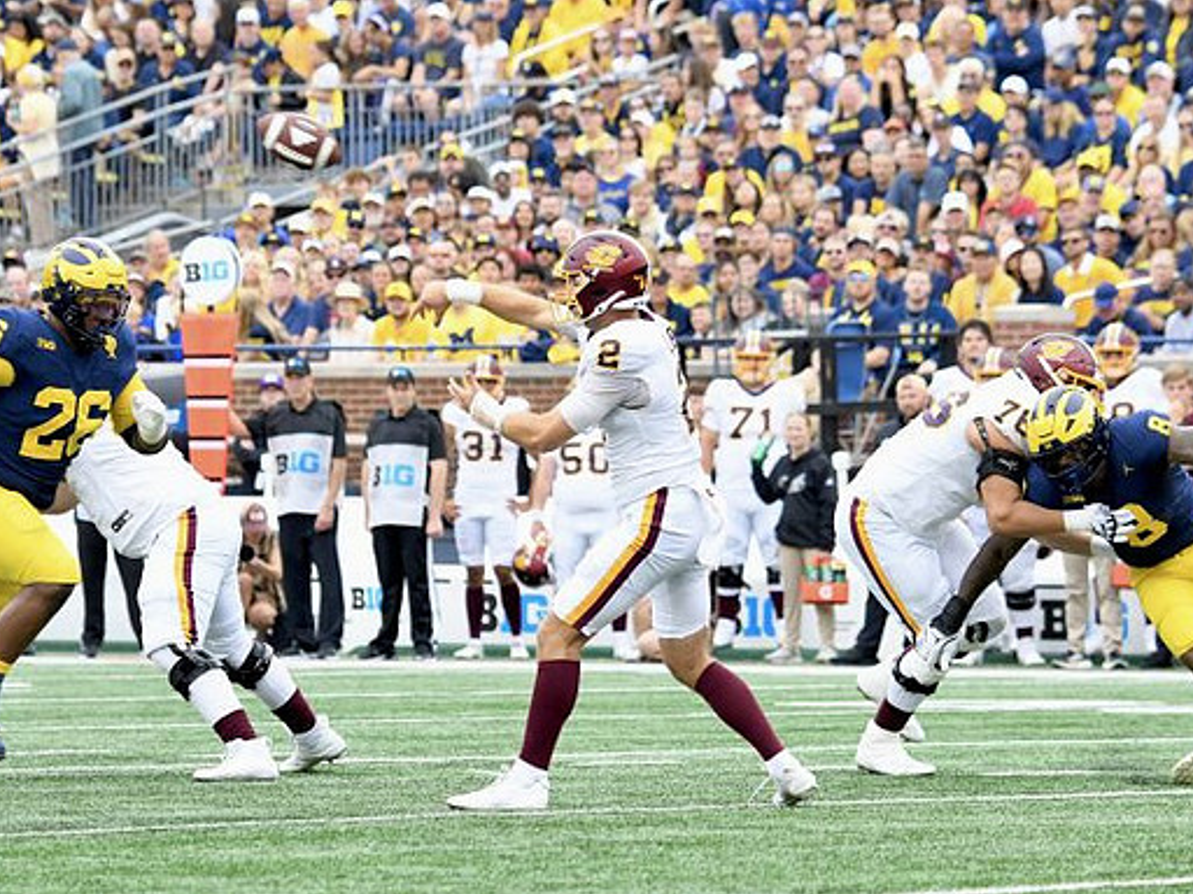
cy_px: 447
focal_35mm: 318
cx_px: 583
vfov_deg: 4.7
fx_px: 10959
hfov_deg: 6.2
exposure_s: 1/1000
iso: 1600
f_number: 5.3
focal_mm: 195
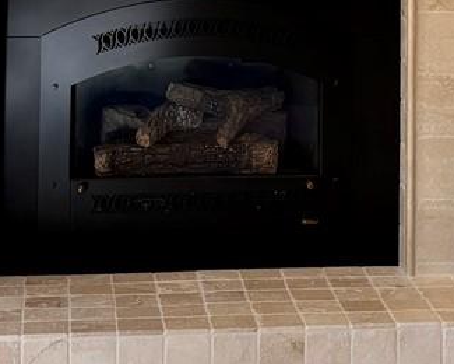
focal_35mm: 125
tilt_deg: +1.0
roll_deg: -0.6
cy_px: -159
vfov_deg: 11.9
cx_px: 306
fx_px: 1680
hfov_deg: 15.4
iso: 32
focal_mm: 5.96
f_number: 1.6
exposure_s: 1/120
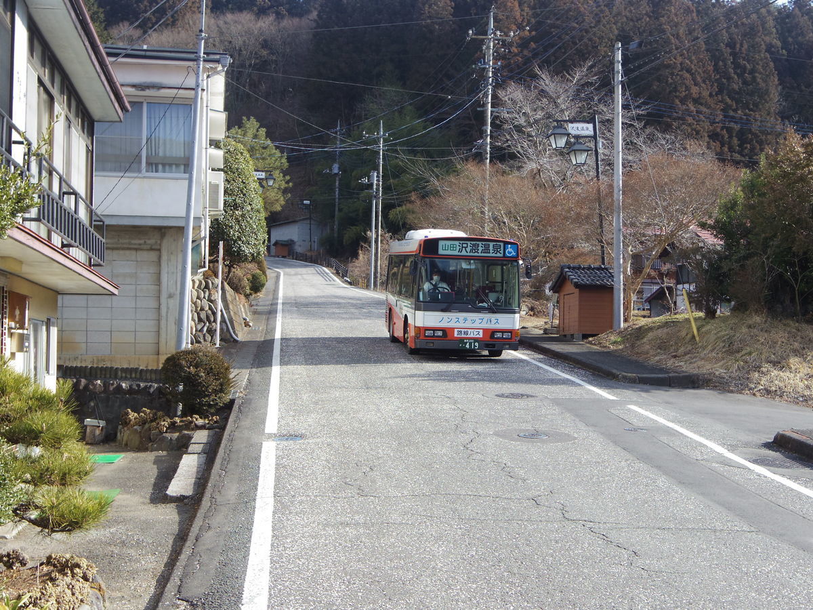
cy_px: 305
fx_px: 1104
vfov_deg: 30.9
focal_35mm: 47
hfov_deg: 40.4
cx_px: 406
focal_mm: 8.5
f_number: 3.2
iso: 125
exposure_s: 1/800
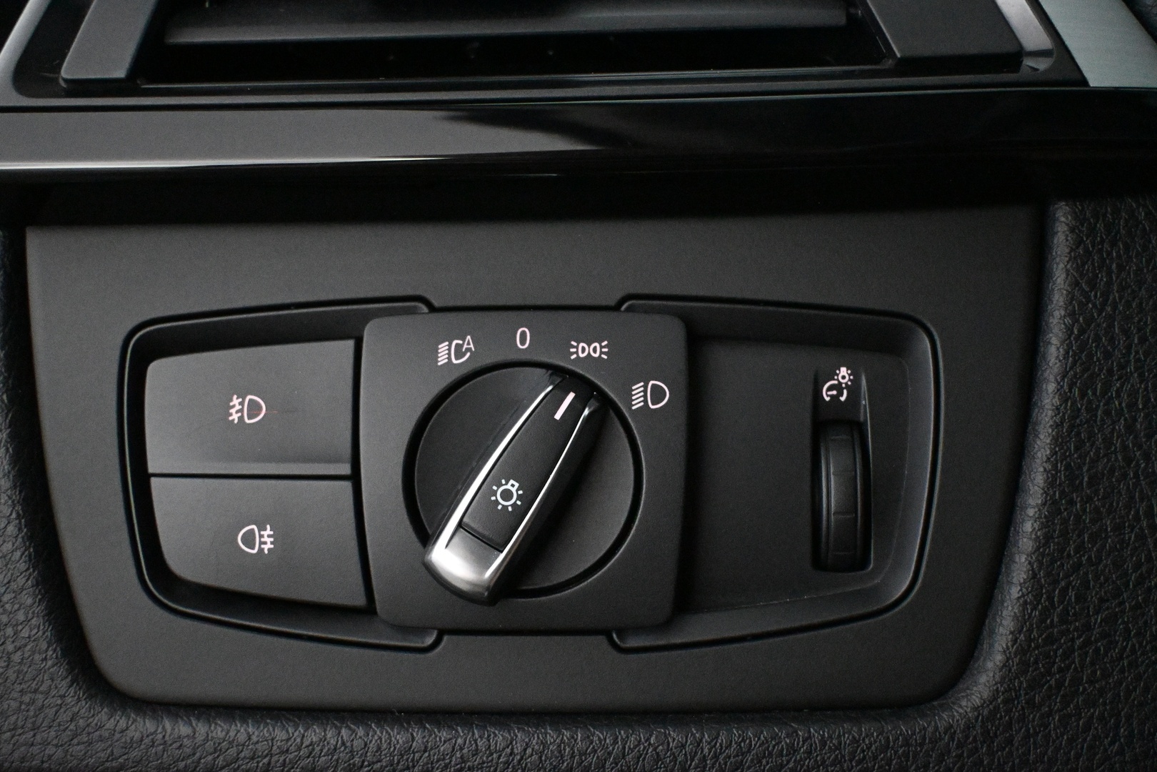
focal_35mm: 51
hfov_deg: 38.9
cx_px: 578
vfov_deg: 26.5
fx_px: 1639
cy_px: 386
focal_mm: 34
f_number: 5
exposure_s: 1/125
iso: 12800
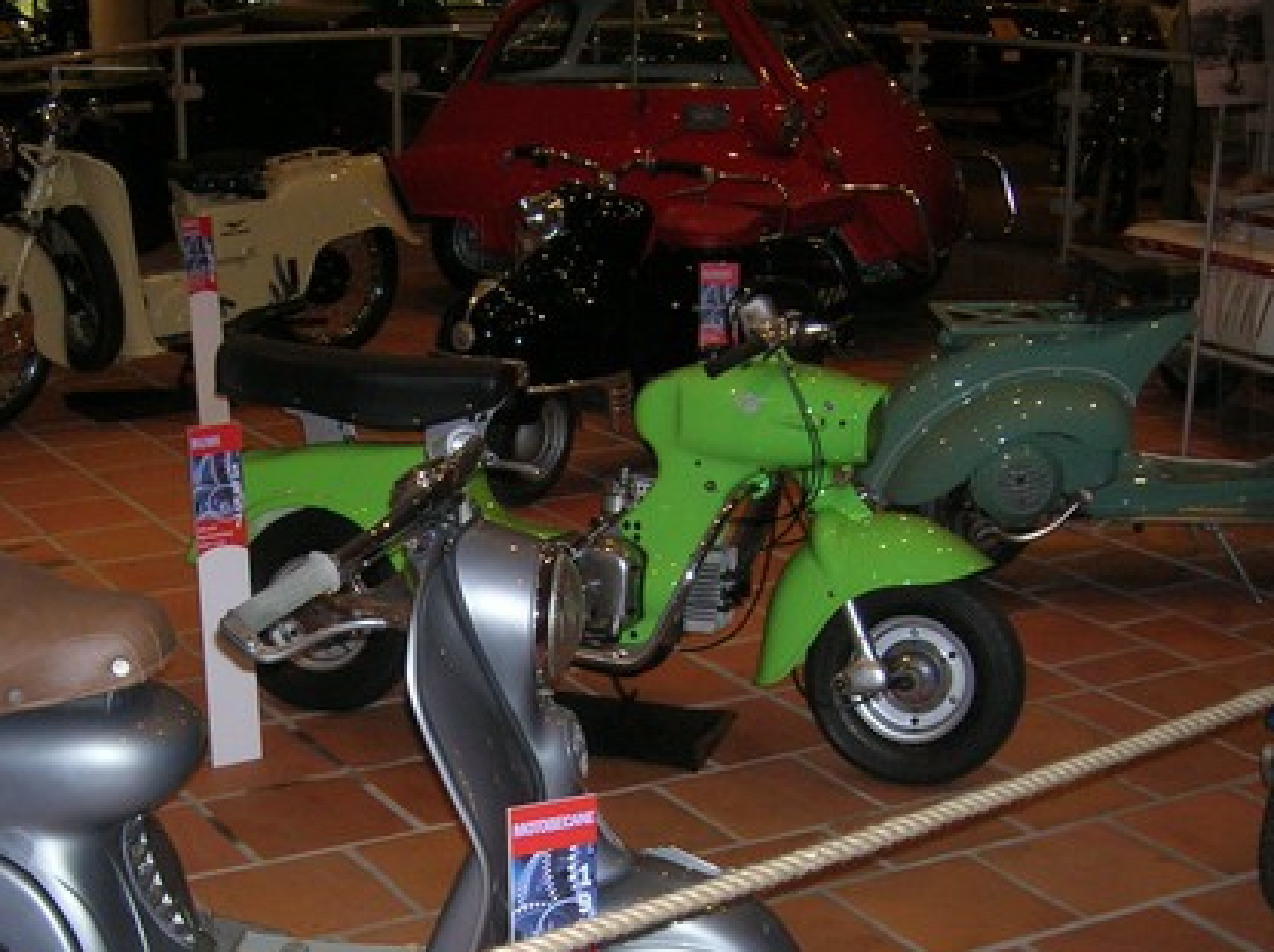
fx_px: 2132
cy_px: 706
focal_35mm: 58
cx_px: 470
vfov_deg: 24.9
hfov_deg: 33.1
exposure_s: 1/60.1
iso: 125
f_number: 2.9
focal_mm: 5.7
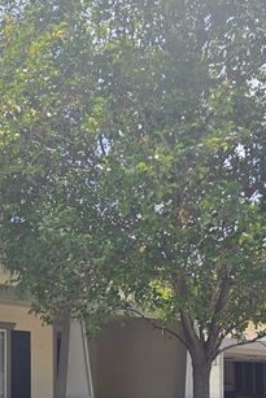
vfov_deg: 35.2
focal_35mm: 52
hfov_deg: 25.9
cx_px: 84
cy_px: 380
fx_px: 576
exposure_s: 1/950
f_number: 1.8
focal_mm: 5.4
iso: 25
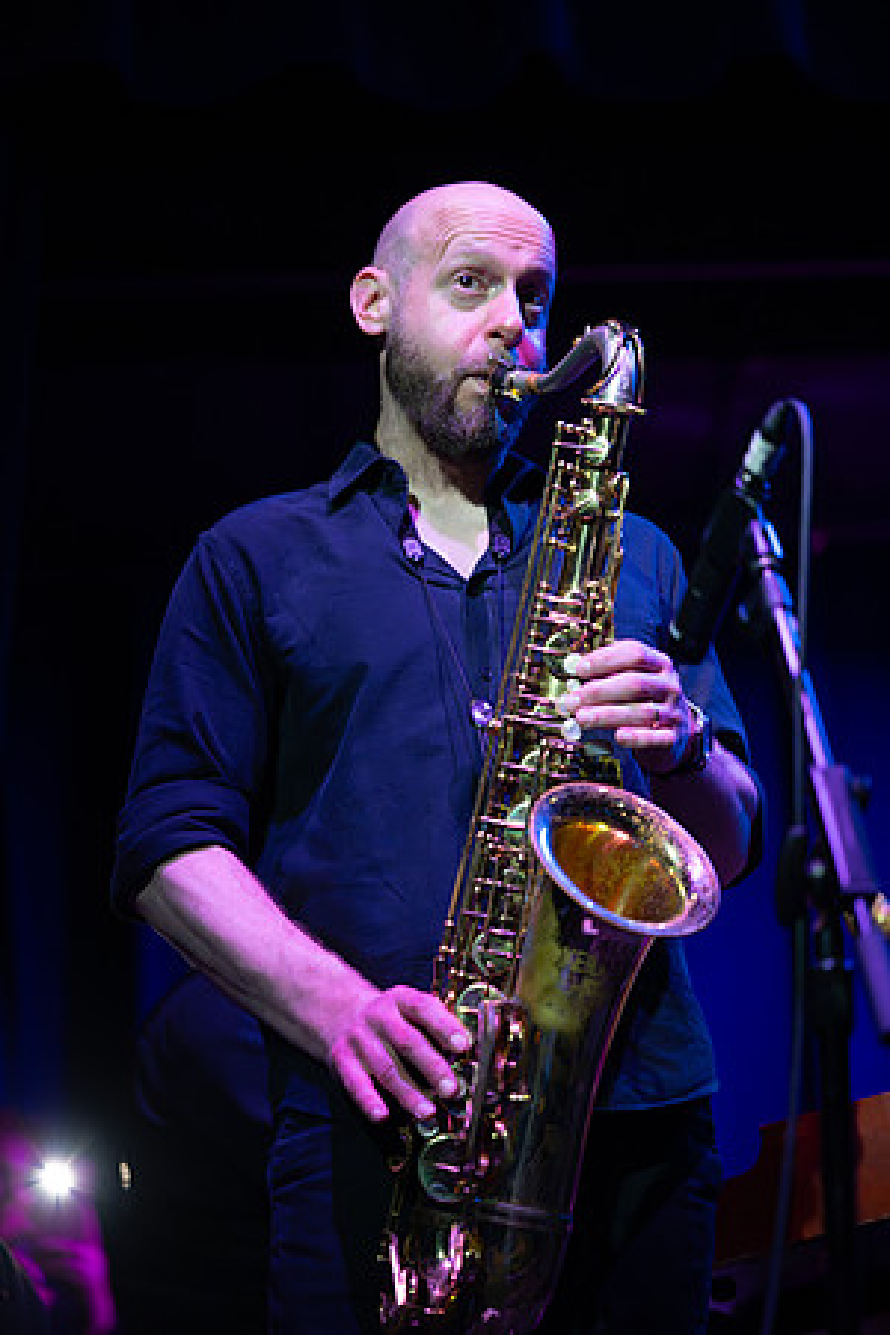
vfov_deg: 19.6
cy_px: 668
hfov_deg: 13.2
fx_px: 3856
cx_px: 445
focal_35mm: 104
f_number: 2.8
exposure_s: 1/250
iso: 6400
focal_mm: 104
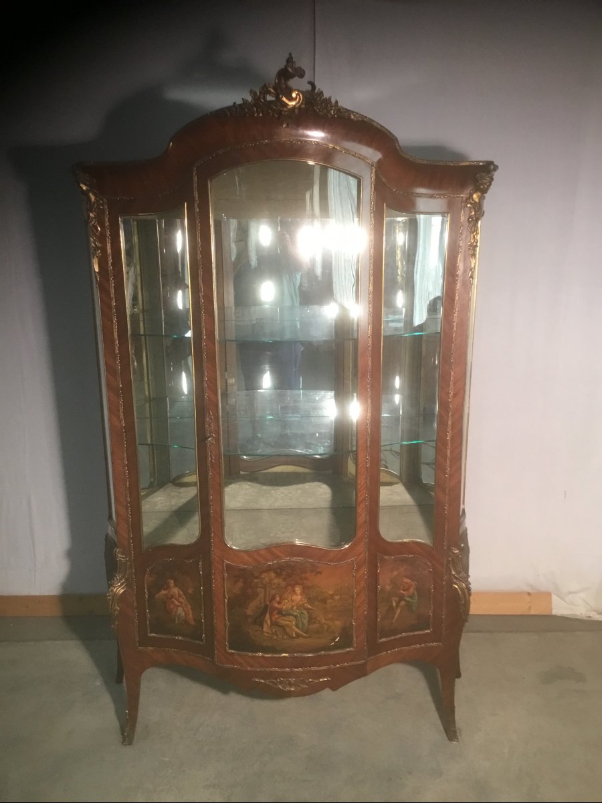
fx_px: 719
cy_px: 402
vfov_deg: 58.4
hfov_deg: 45.4
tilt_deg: -14.1
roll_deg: -0.7
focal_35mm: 31
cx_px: 301
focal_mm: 3.3
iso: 125
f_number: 2.4
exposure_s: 1/33
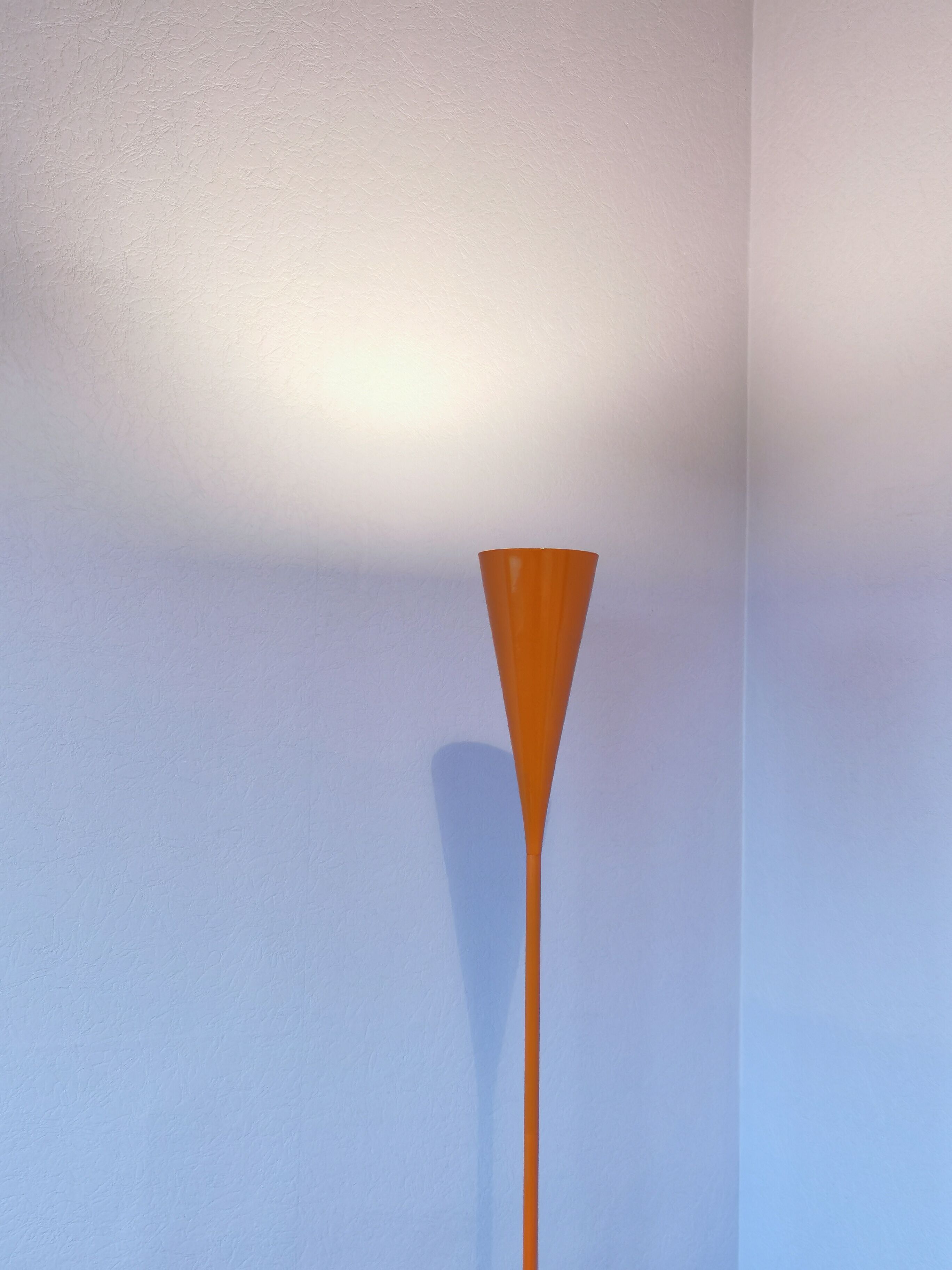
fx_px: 1833
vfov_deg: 38.2
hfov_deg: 29.1
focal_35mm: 50
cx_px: 476
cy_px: 635
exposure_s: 1/50
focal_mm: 5.58
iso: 160
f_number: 1.8
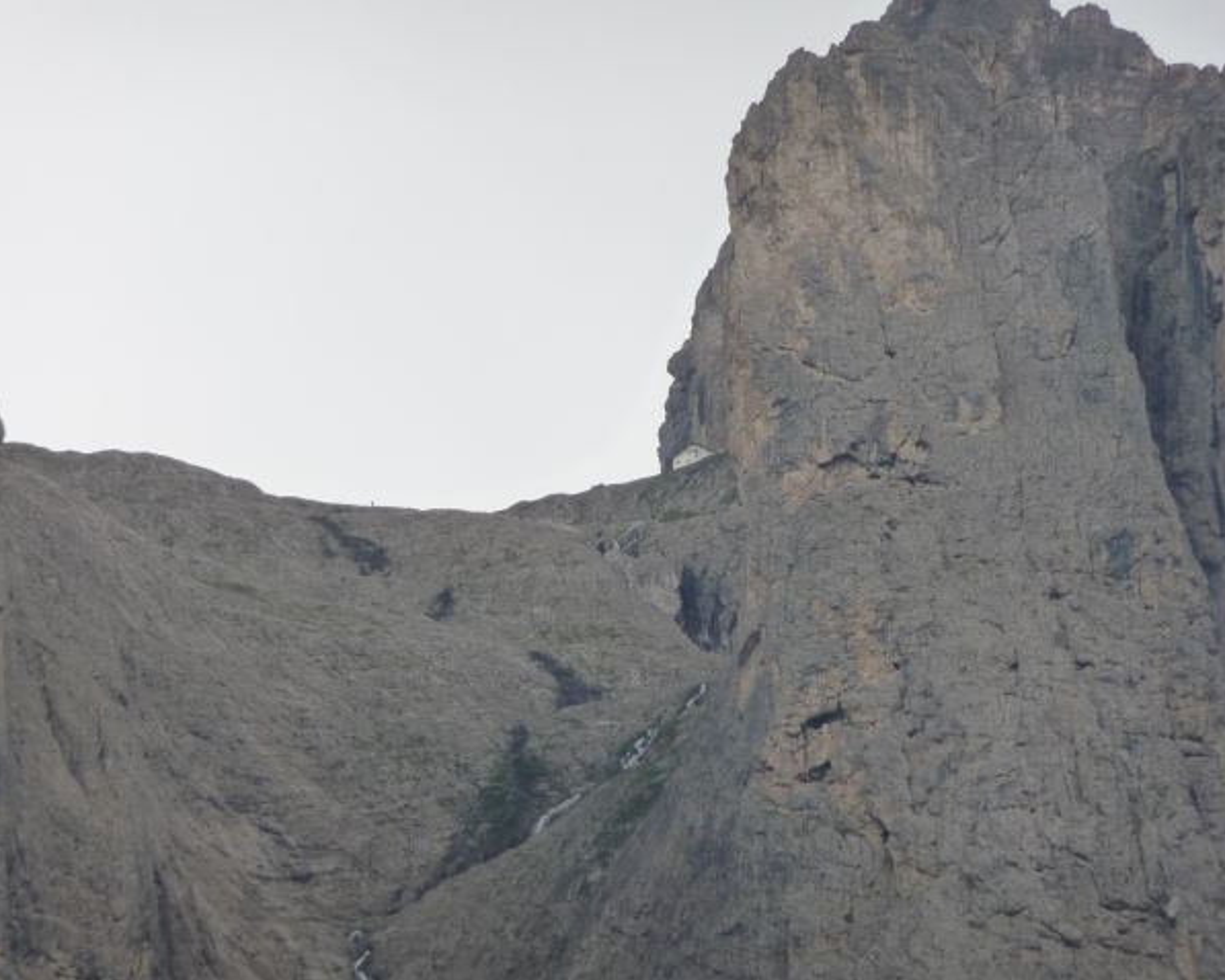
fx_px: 10626
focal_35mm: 293
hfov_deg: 6.6
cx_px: 650
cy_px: 490
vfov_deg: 5.3
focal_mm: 47
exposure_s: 1/400
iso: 160
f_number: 4.9
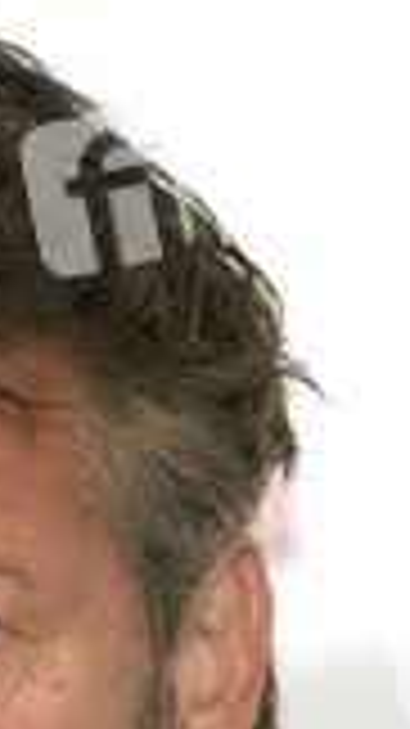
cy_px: 846
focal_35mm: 774
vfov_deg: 2.8
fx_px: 14975
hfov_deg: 1.6
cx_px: -155
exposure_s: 1/200
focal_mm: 200
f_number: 3.5
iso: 400
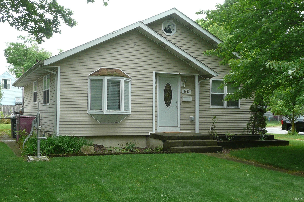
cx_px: 152
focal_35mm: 45
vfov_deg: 29.8
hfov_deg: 43.7
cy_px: 101
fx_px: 380
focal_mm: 4.9
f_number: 3.4
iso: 100
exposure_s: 1/50
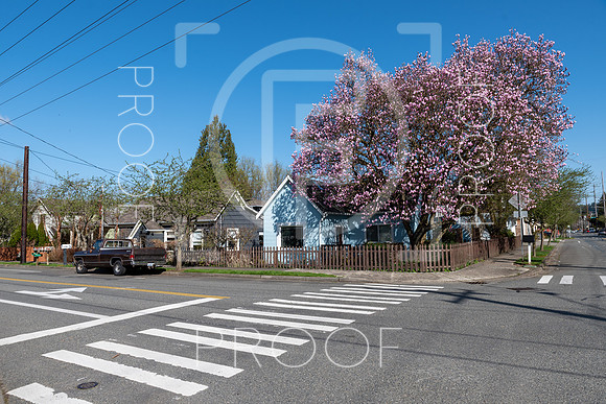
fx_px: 404
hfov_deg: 73.7
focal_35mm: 24
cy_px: 202
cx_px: 303
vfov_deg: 53.2
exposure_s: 1/500
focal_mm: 24
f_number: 8
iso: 100
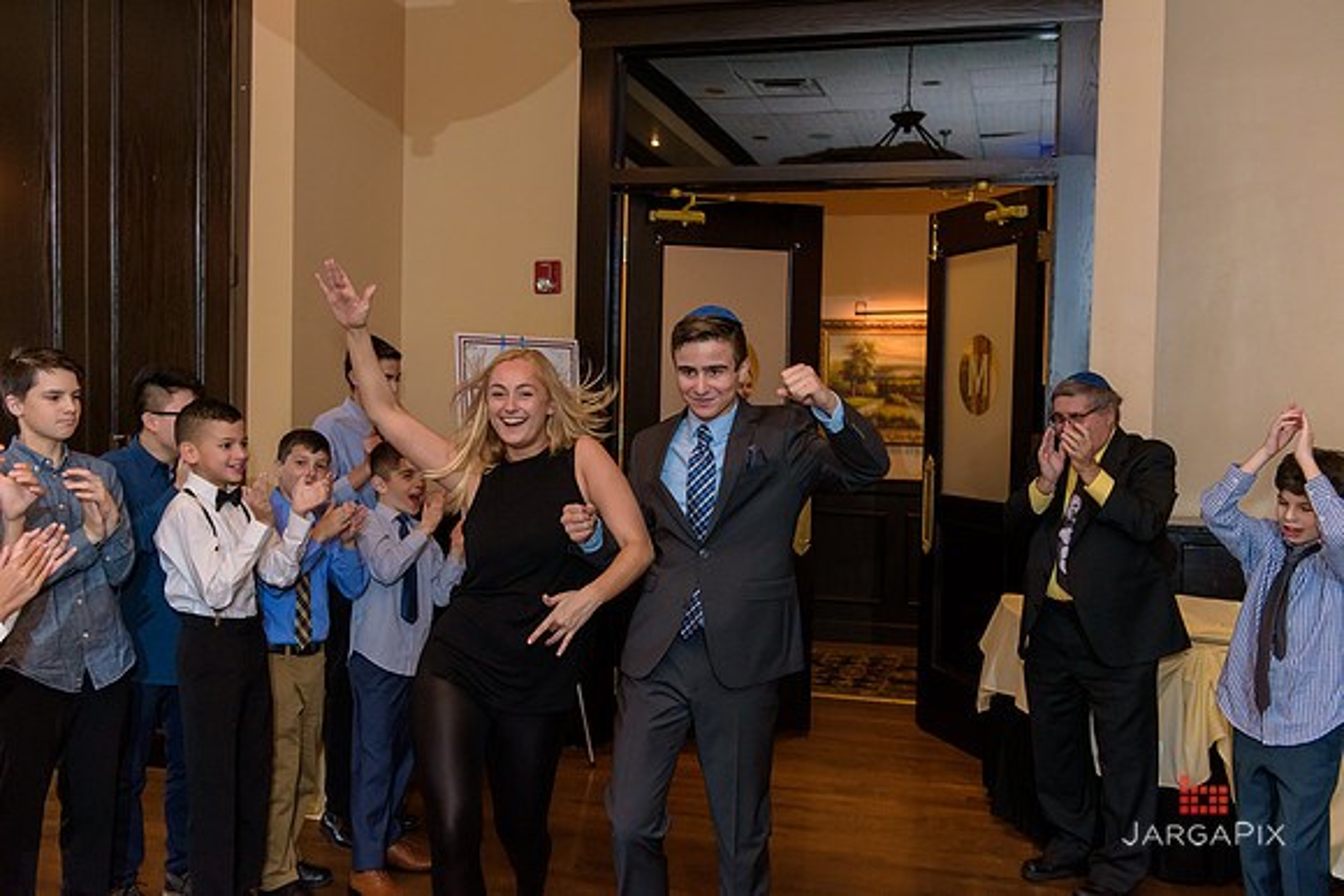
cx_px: 672
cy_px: 448
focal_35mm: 35
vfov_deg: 37.9
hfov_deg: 54.4
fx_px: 1307
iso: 1600
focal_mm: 35
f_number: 3.2
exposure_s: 1/125
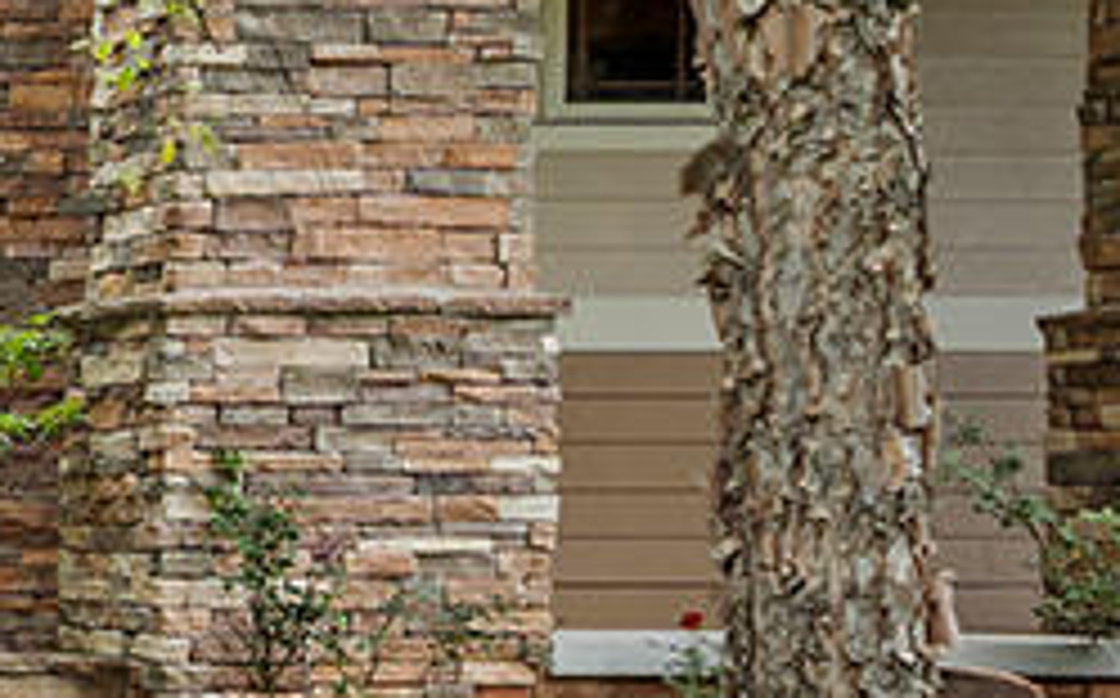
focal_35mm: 105
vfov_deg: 12.3
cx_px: -1309
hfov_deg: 15.0
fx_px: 3201
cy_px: 691
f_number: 5
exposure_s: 1/80
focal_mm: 16
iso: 400
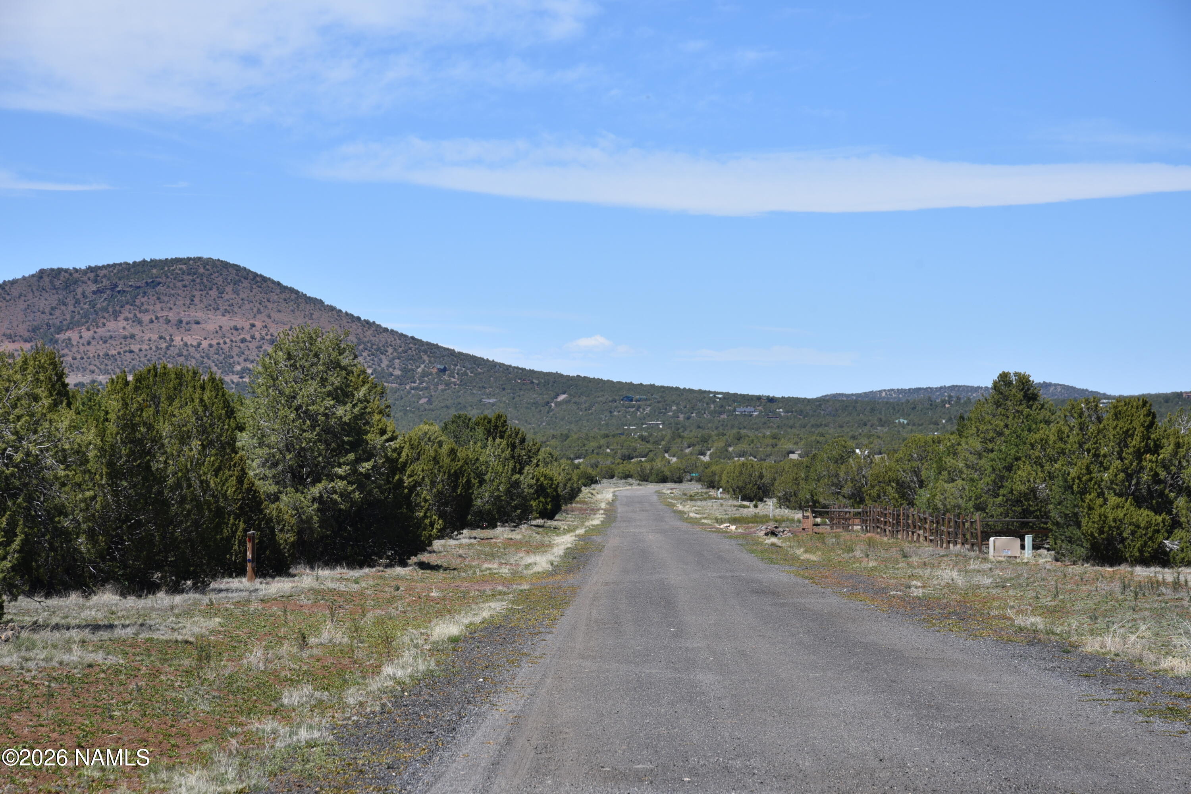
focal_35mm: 105
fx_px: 3473
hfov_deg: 19.5
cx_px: 596
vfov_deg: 13.0
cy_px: 397
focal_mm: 105
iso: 200
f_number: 10
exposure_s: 1/400
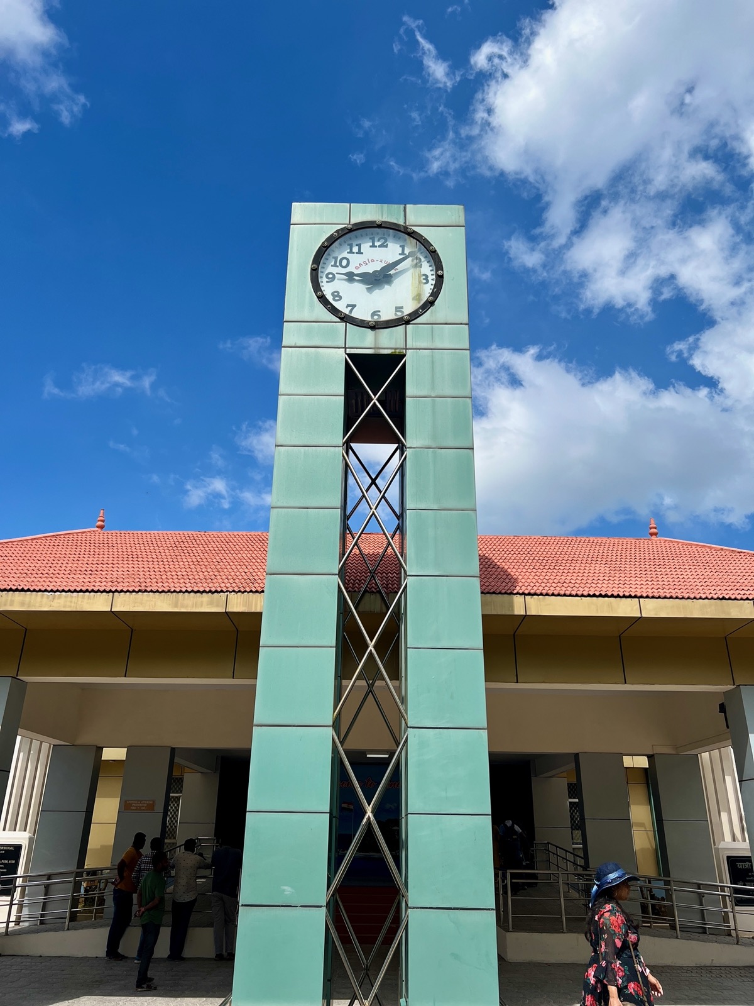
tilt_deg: +23.9
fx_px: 755
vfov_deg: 67.3
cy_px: 503
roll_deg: -0.3
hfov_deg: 53.1
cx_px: 377
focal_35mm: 26
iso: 50
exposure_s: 1/5587
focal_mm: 5.7
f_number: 1.5
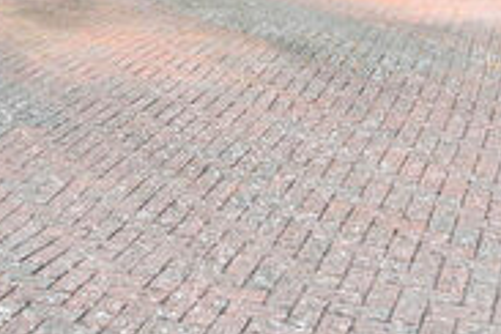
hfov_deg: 24.1
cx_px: 194
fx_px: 1169
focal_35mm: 84
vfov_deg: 14.3
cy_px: -270
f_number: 6.3
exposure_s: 1/1250
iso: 320
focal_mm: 22
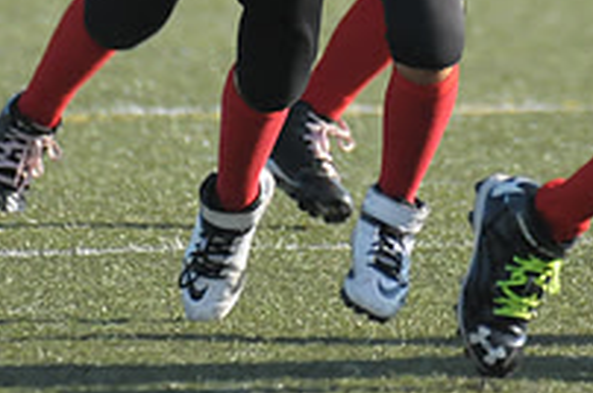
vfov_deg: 1.0
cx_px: 379
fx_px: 23353
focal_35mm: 1420
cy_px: -163
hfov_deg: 1.5
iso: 1600
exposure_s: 1/4000
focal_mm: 330
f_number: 4
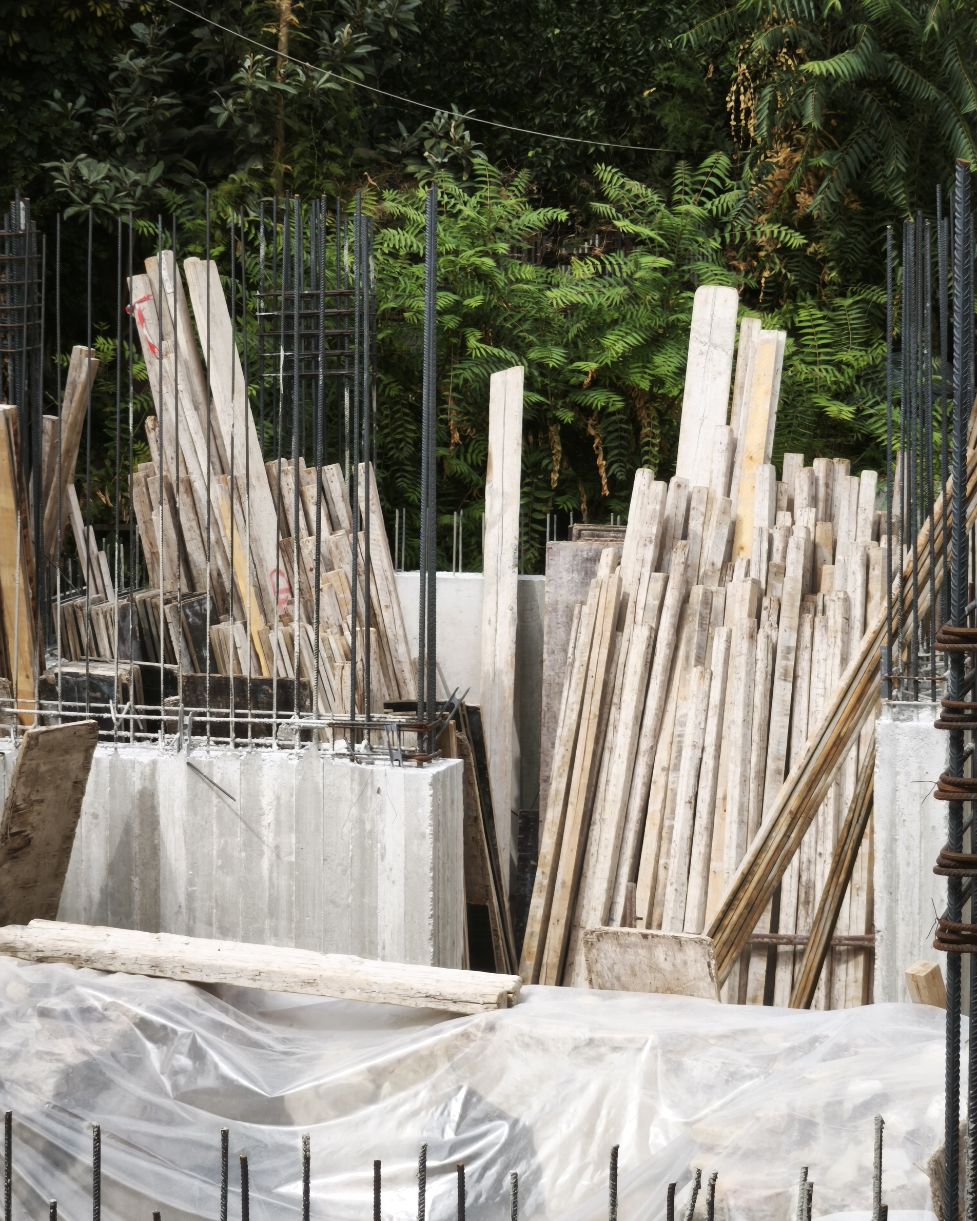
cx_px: 486
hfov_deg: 14.7
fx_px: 3795
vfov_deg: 18.3
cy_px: 587
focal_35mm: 105
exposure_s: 1/265
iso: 50
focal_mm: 7.1
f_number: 1.9
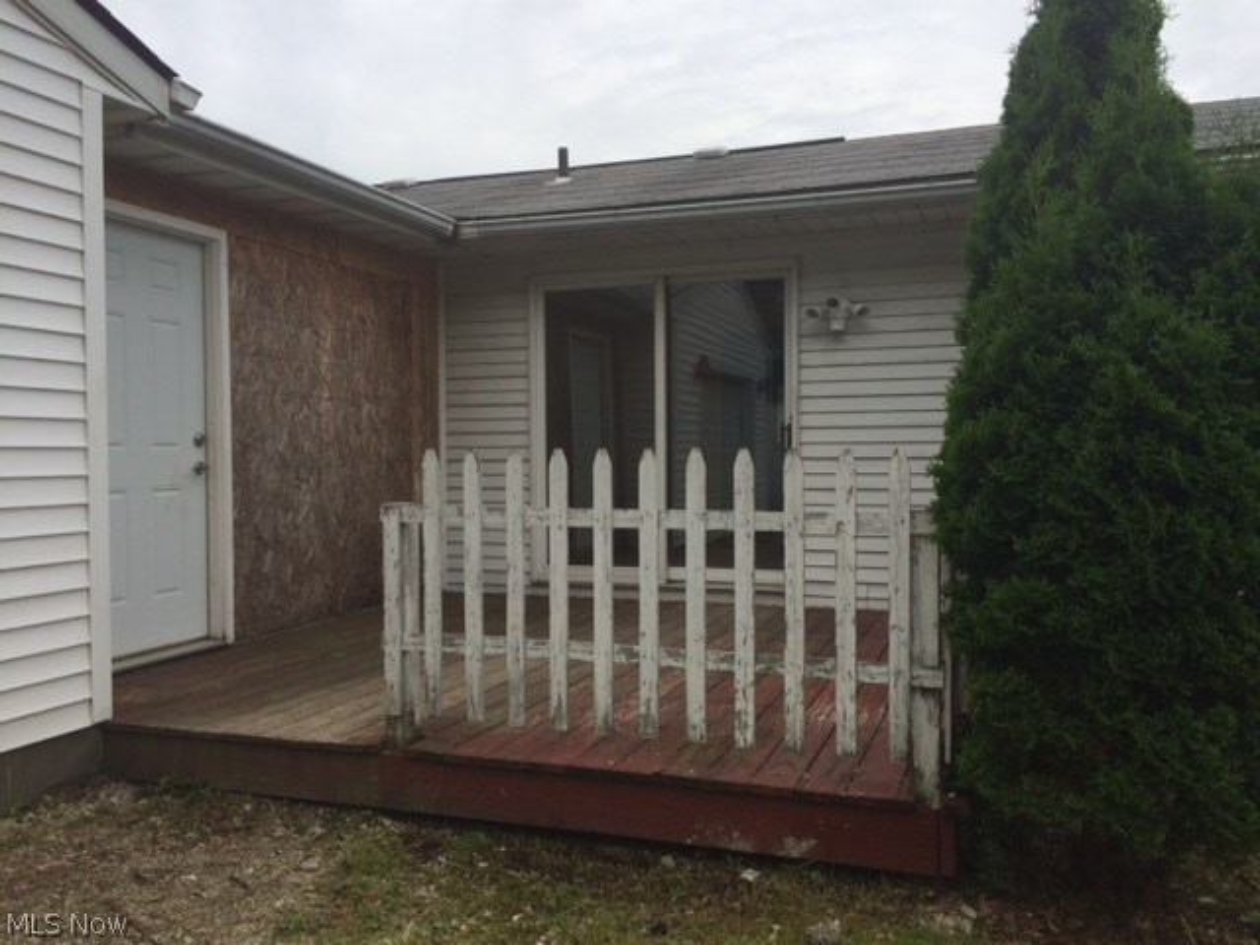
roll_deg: +0.5
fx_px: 1056
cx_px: 630
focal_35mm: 29
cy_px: 472
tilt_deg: -1.7
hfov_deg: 61.7
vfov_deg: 48.2
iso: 32
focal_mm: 4.15
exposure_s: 1/746
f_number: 2.2
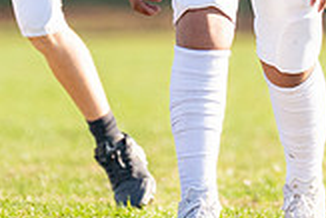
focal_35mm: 1523
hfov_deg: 1.4
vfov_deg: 0.9
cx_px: 177
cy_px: -128
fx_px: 13804
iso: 320
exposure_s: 1/3200
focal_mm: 200
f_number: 2.8
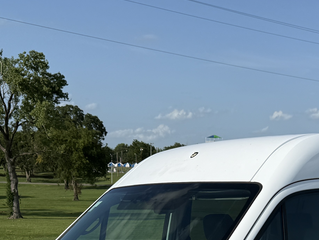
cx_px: 202
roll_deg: -3.7
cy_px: 342
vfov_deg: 17.9
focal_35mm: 75
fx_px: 691
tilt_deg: -17.3
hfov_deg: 25.9
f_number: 1.78
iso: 80
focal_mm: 6.76
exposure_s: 1/6173
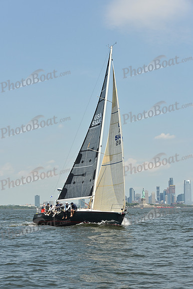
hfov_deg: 17.1
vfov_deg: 25.4
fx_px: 643
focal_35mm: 80
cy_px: 144
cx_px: 96
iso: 320
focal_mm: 80
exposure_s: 1/1250
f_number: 8
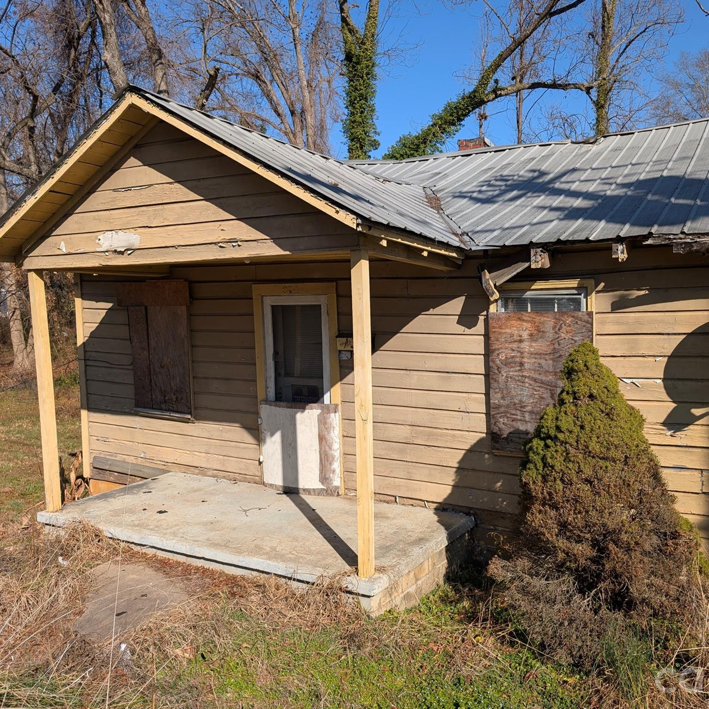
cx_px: 455
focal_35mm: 29
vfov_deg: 55.6
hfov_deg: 54.8
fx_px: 672
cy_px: 352
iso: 19
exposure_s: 1/1458
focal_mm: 6.9
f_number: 1.68
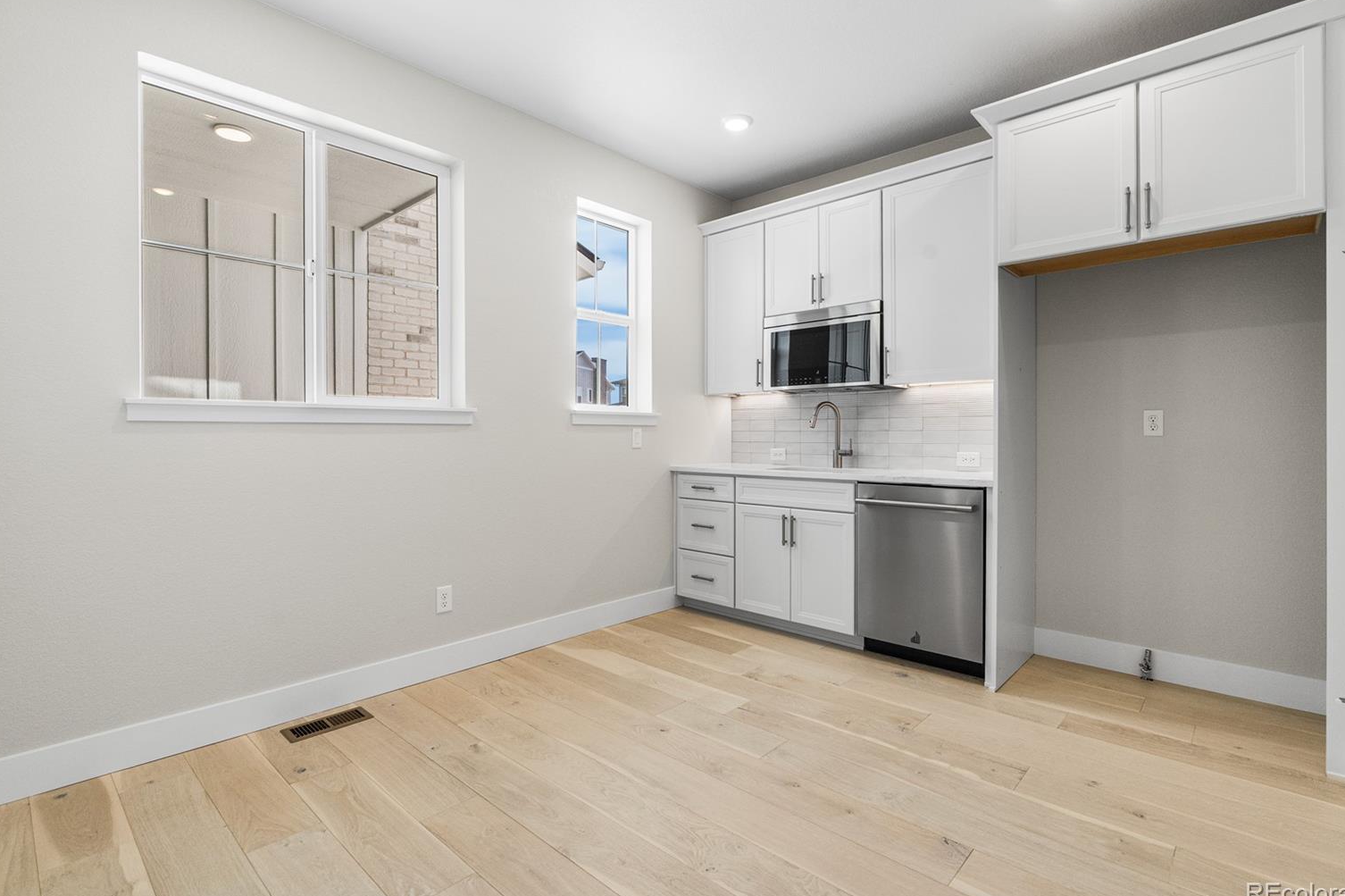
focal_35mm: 17
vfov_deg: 70.4
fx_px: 635
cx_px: 676
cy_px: 435
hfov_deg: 93.3
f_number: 8
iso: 500
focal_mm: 16
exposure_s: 1/15
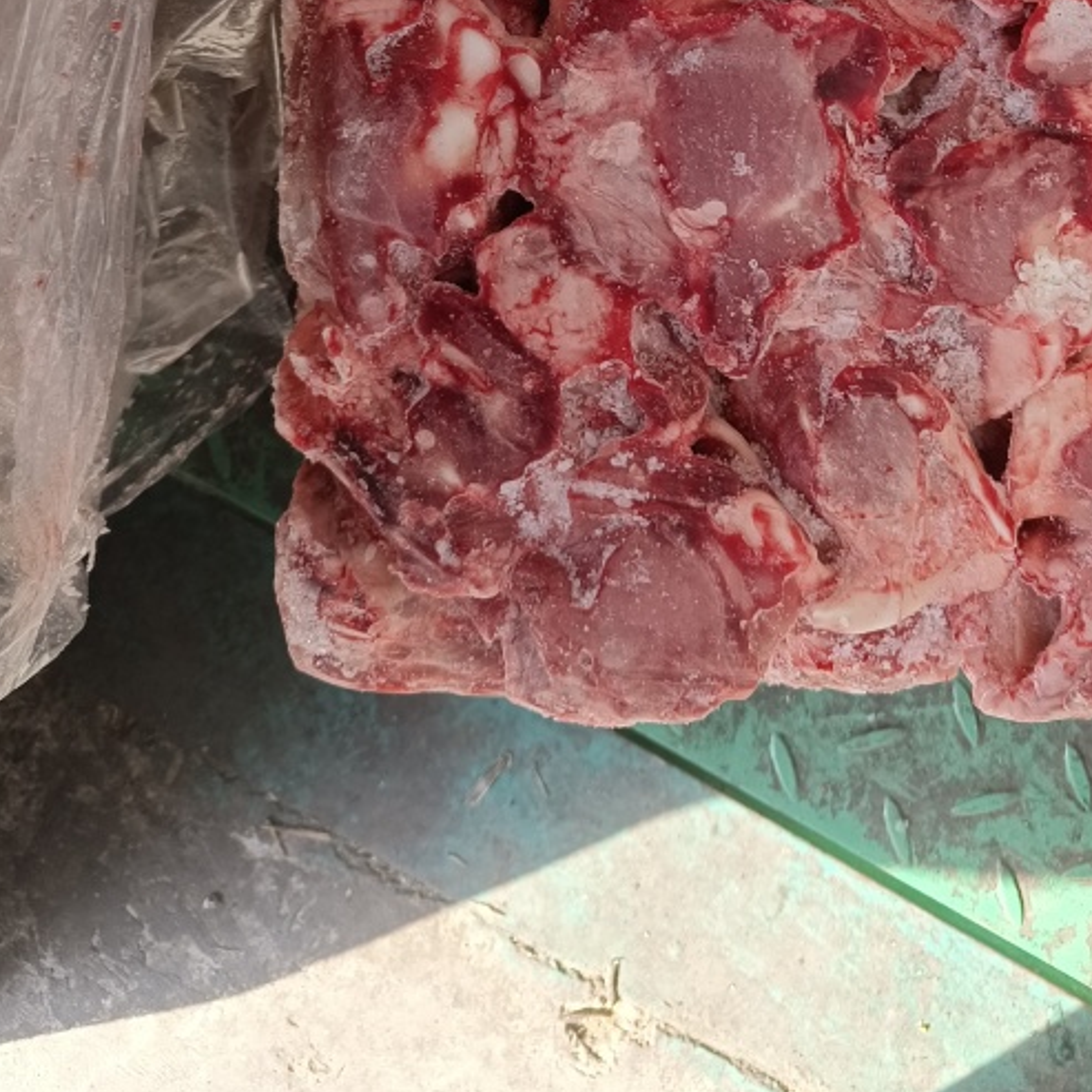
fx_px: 1570
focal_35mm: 44
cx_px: 709
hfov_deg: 38.0
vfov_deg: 35.0
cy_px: 17
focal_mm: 5.59
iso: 320
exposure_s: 1/100
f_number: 1.88
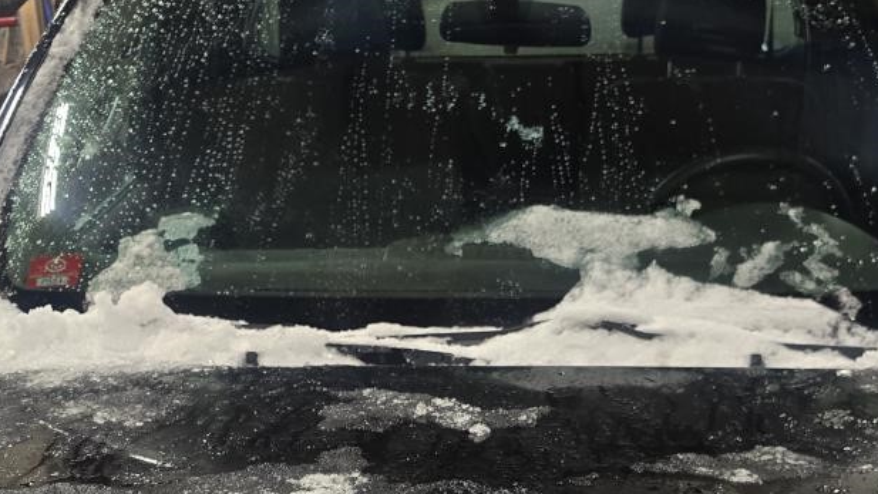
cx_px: 462
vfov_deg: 21.5
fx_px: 1211
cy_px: 588
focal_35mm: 52
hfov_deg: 39.9
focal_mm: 6.3
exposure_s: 1/120
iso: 250
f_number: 1.7
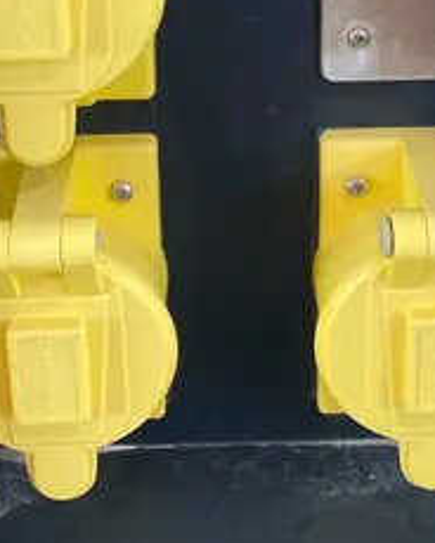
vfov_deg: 21.8
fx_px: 1304
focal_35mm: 81
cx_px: 232
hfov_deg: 18.9
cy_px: -107
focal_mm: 4.25
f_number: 1.8
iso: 125
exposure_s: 1/121
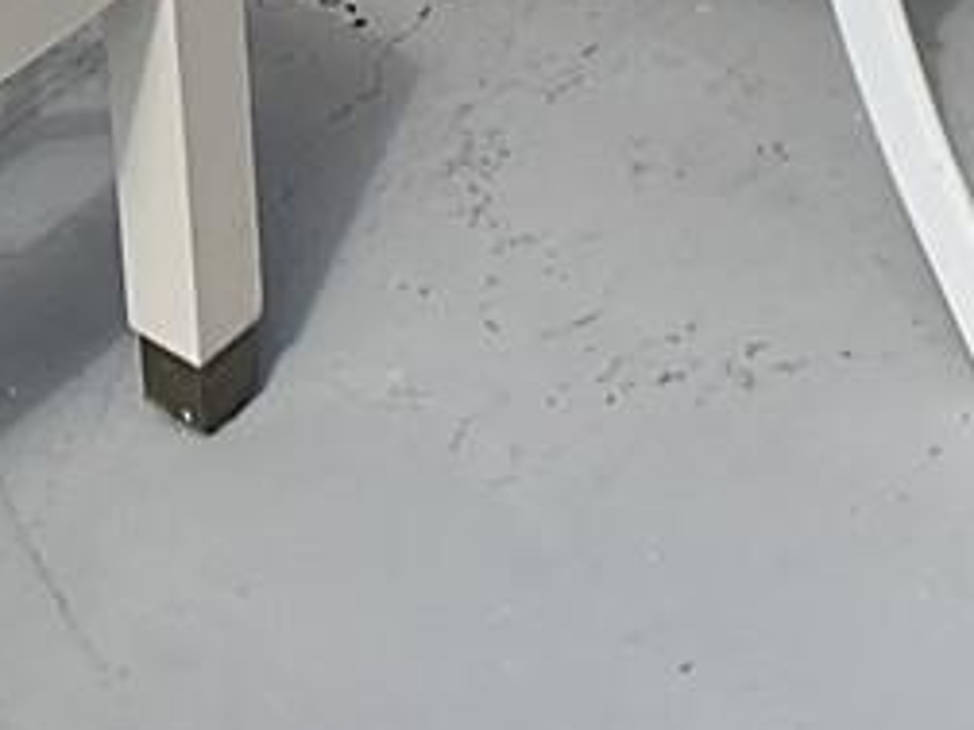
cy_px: -1163
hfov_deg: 10.7
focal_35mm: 184
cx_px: 417
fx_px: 5177
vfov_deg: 7.4
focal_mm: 3
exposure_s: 1/1342
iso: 16
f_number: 1.8
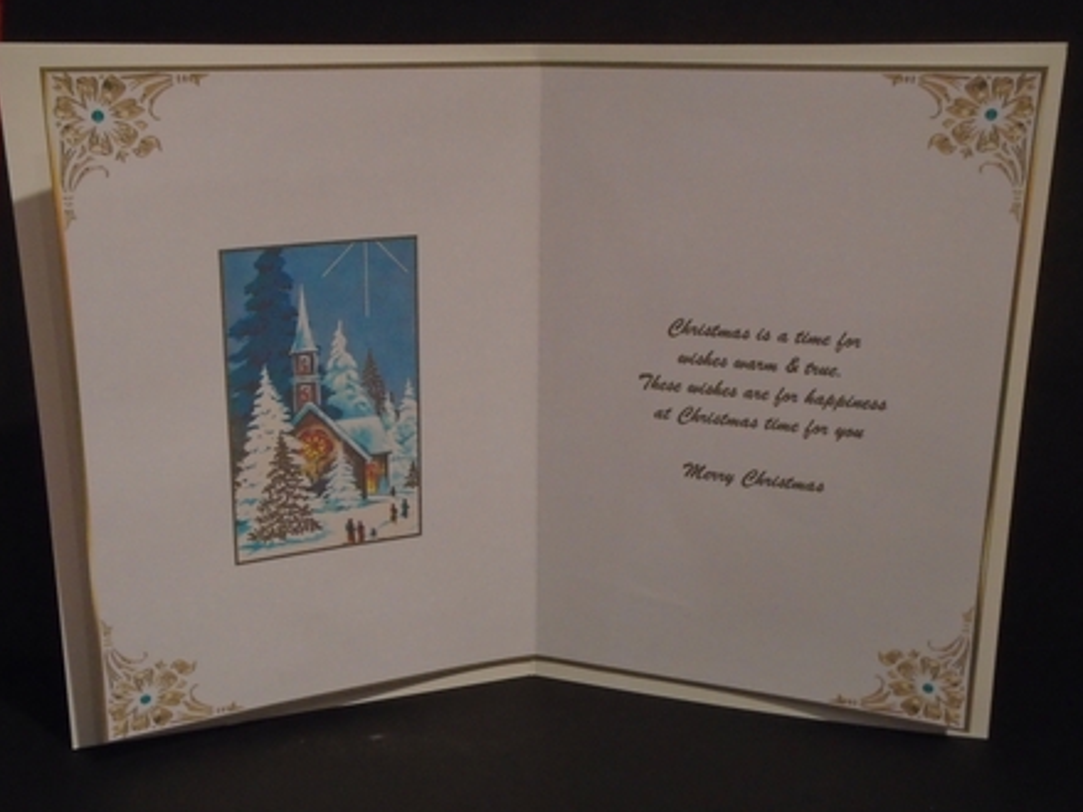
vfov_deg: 33.6
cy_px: 411
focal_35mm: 43
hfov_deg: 43.9
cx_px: 533
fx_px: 1345
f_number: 4.1
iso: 500
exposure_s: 1/40
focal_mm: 7.4
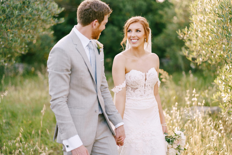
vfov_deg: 16.1
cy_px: 78
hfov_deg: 23.9
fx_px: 548
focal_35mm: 85
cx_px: 116
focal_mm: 85
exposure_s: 1/250
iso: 100
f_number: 1.8
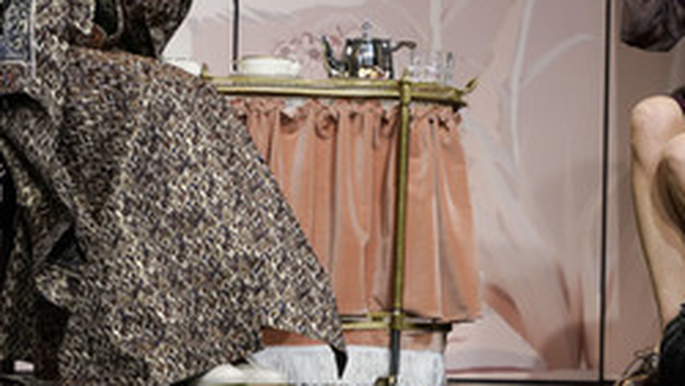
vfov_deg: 4.5
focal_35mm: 268
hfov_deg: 8.0
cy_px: 3
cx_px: 410
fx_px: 4871
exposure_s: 1/640
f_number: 5.6
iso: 1600
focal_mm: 142
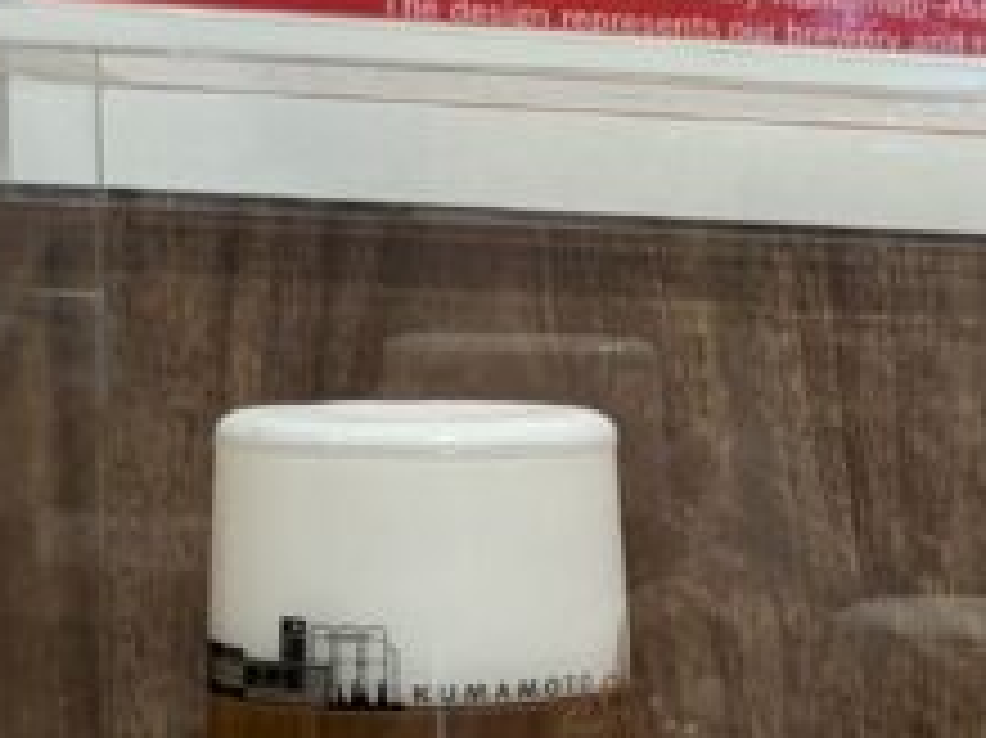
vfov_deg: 12.5
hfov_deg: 14.8
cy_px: 682
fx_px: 3331
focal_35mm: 117
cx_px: 1751
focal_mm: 5.43
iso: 63
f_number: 1.89
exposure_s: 1/60
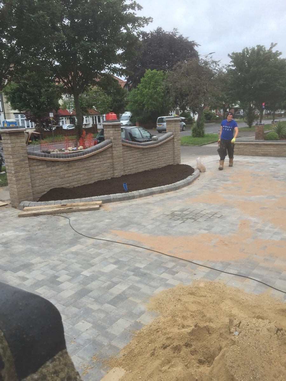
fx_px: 319
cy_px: 190
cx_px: 143
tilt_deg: -9.5
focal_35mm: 29
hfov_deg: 48.2
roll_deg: +2.9
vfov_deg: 61.7
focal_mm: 4.15
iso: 32
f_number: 2.2
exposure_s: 1/807
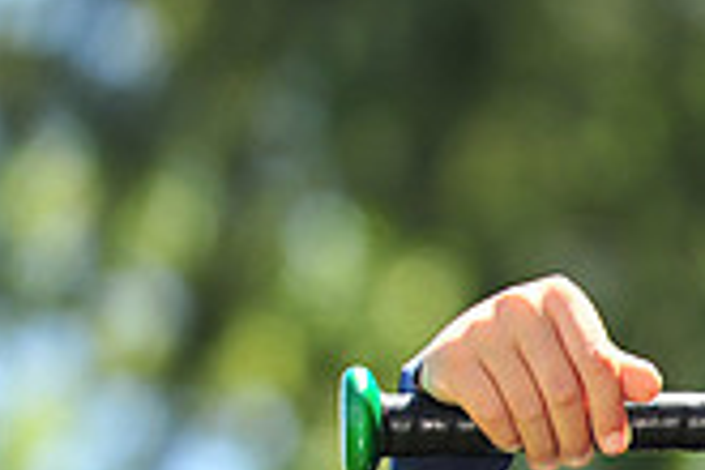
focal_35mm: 563
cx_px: 1149
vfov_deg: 2.4
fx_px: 11025
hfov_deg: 3.6
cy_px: 628
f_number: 4
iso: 200
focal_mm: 160
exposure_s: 1/500
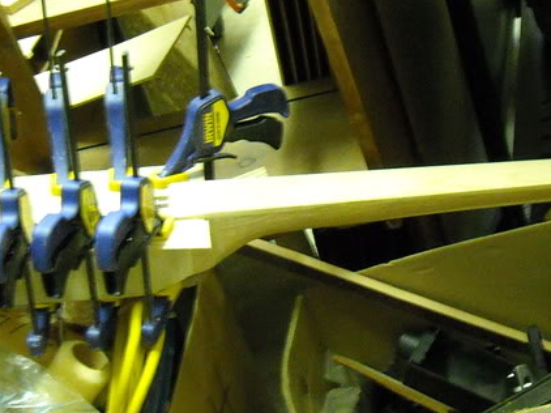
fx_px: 1352
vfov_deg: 17.3
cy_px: 195
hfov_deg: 23.0
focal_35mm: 85
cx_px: 329
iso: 496
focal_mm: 5.7
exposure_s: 1/8
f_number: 2.8
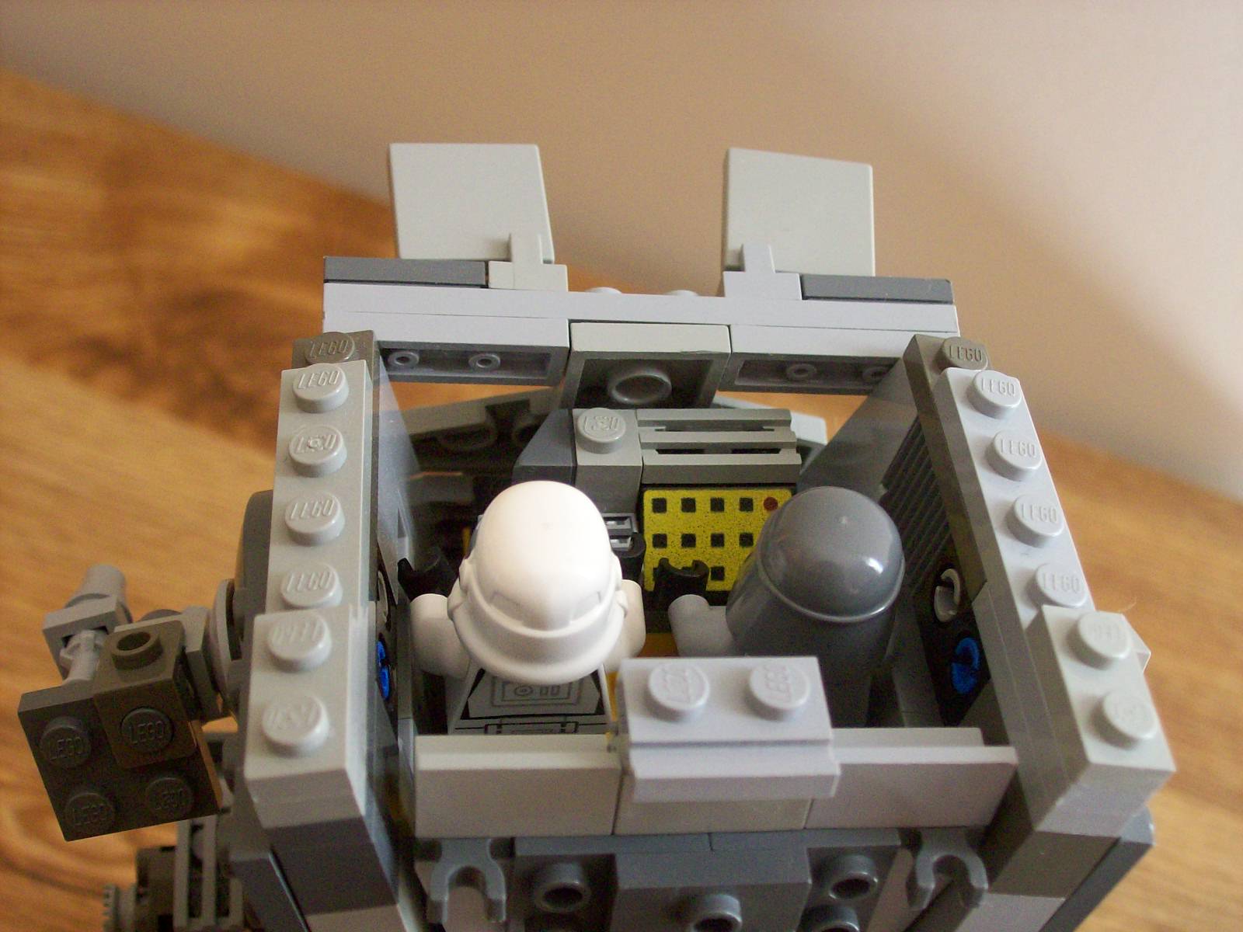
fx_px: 2011
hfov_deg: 34.3
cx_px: 622
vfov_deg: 26.1
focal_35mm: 56
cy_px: 466
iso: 160
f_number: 3.4
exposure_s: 1/47.3
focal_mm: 9.4
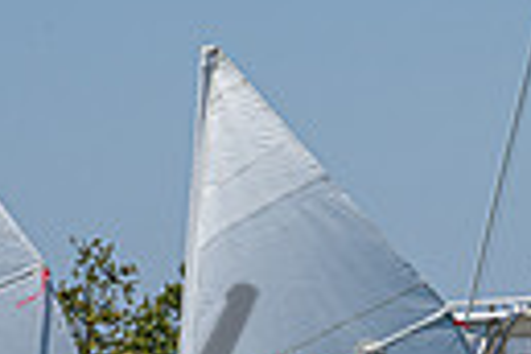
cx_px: 221
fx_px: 10457
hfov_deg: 2.9
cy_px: 871
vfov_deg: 1.9
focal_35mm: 709
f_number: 18
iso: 250
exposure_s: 1/320
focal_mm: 135
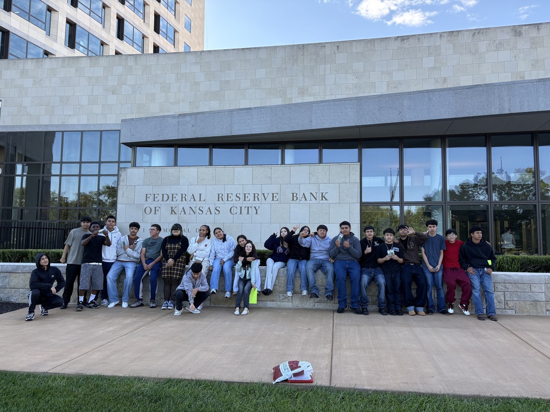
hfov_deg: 67.3
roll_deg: -0.9
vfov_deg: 53.1
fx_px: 413
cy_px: 206
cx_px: 275
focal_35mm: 26
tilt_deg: +5.1
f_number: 1.6
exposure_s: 1/586
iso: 50
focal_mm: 5.96
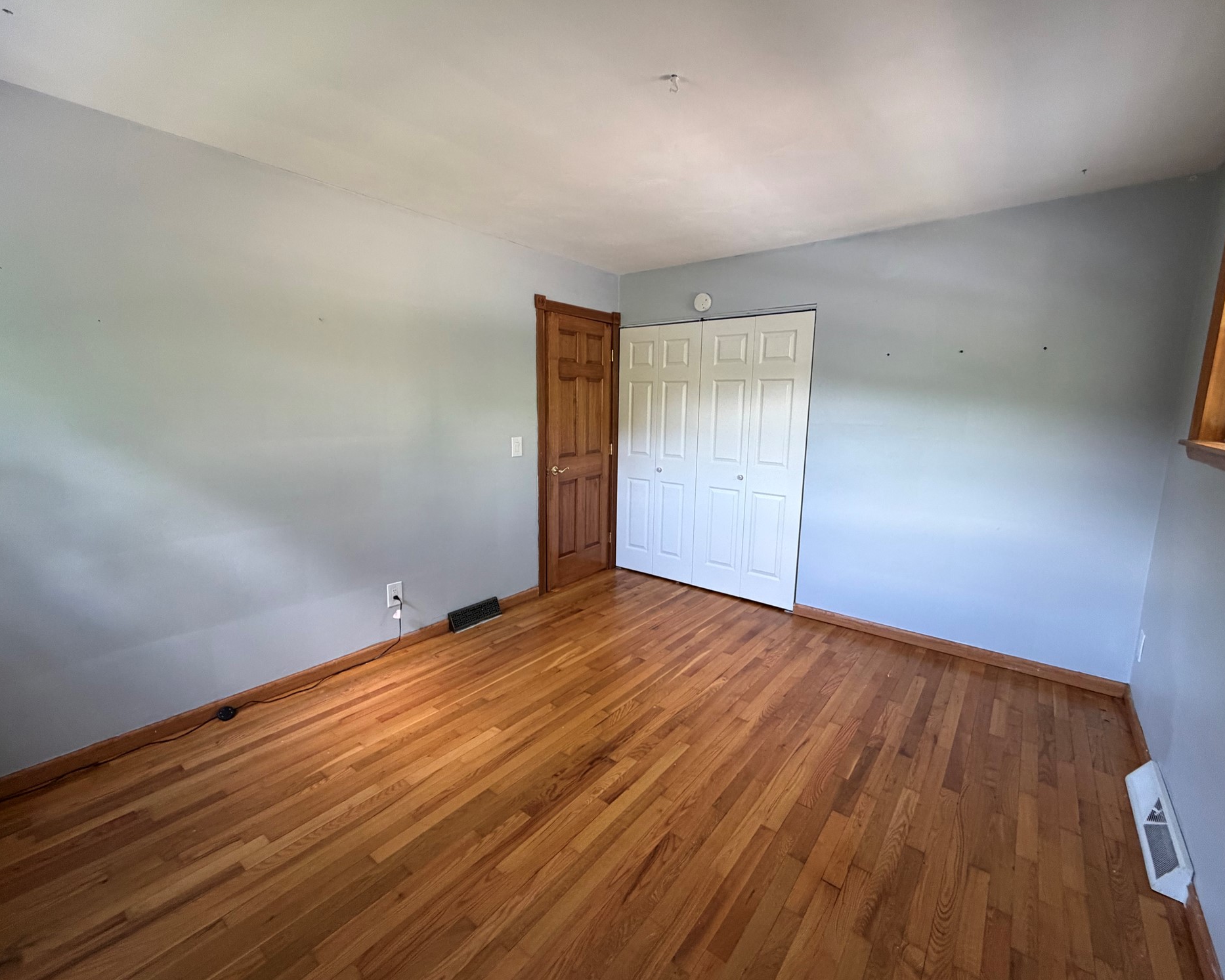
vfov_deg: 84.0
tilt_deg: -8.5
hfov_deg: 96.8
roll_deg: -0.4
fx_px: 544
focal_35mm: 15
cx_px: 607
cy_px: 488
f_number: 2.2
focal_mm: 2.22
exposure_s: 1/66
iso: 320
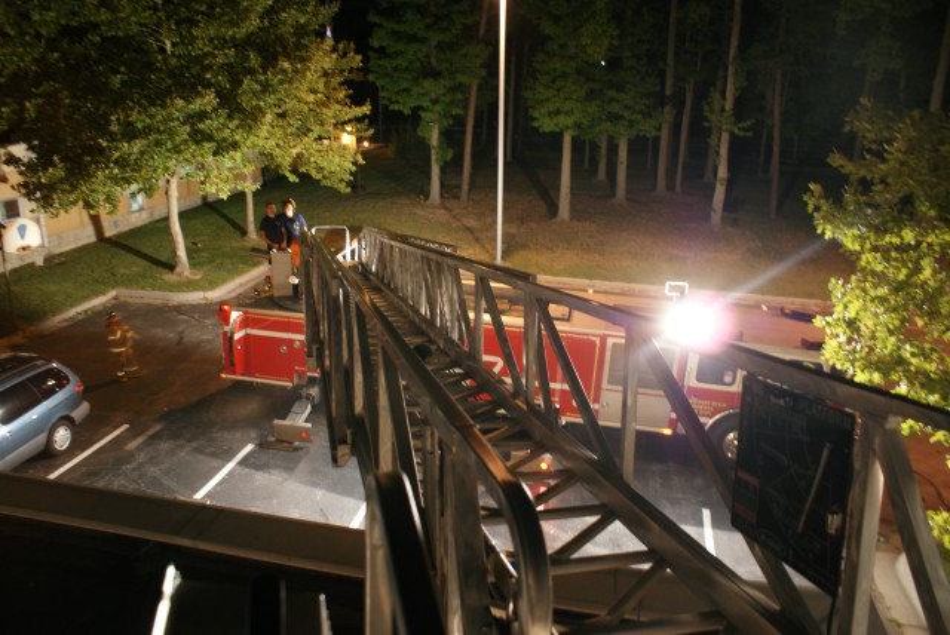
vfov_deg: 48.0
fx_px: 713
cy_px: 318
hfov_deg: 67.3
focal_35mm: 27
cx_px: 475
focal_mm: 18
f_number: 3.5
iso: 400
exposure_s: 1/5
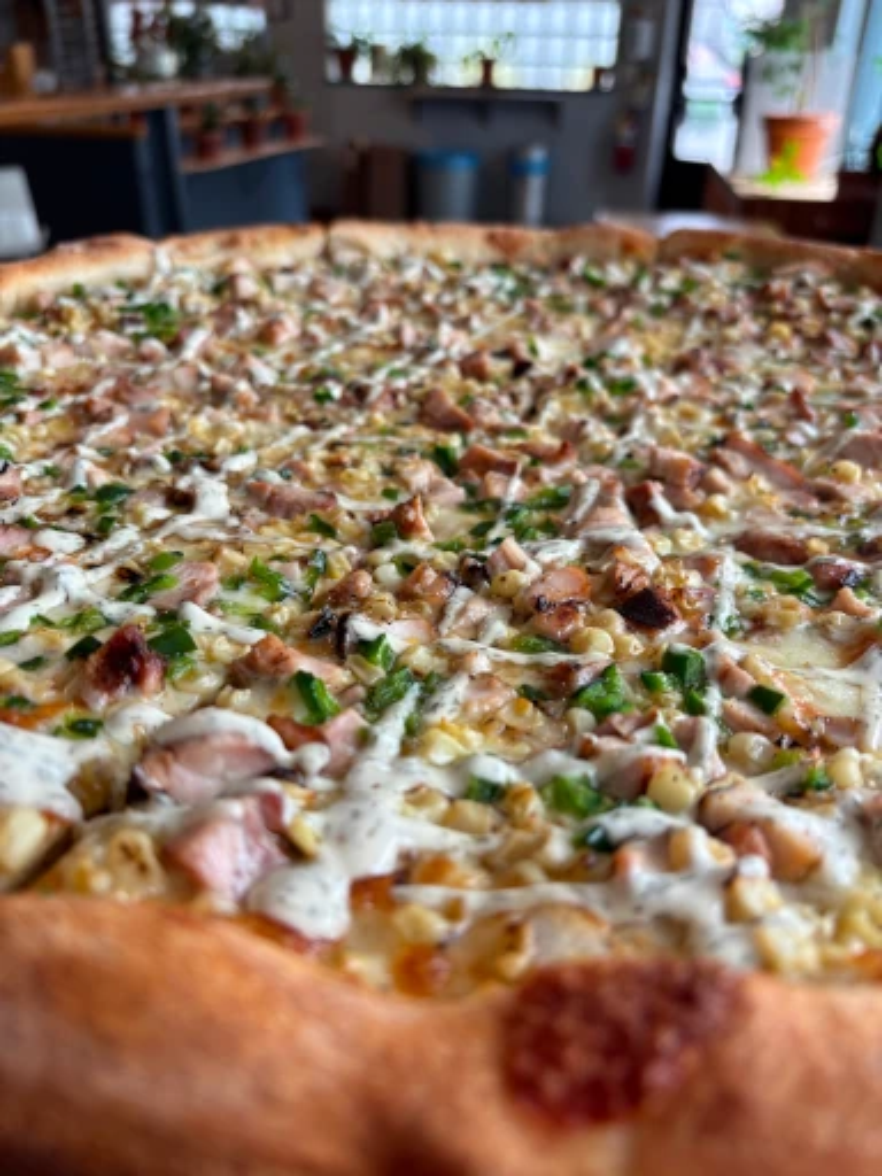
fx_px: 883
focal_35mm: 26
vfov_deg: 67.3
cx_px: 441
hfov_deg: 53.1
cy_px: 588
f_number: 1.6
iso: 64
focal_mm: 5.96
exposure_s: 1/63
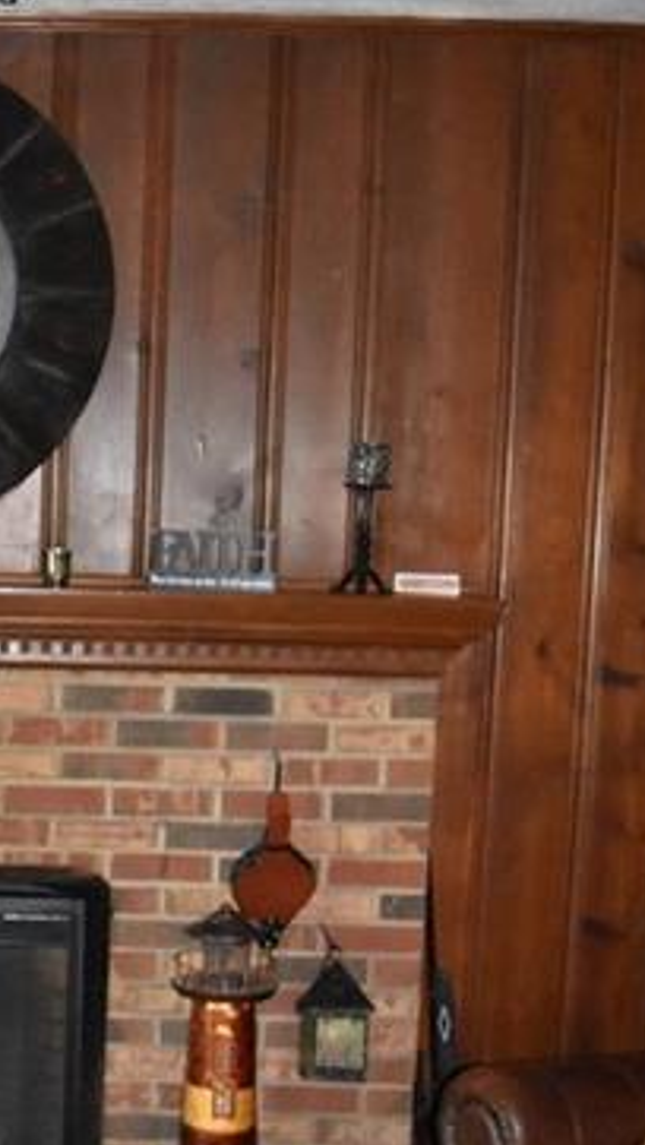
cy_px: 797
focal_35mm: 60
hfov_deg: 19.0
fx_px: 1822
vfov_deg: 34.4
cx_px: -114
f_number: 3.5
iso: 6400
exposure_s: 1/60
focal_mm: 18
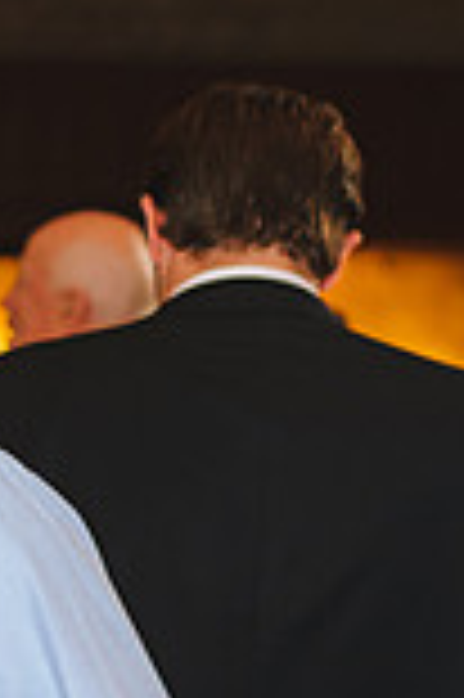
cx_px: -459
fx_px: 2538
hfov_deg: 9.7
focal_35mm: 131
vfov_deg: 15.6
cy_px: 529
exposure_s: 1/200
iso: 1000
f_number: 2.5
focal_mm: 35
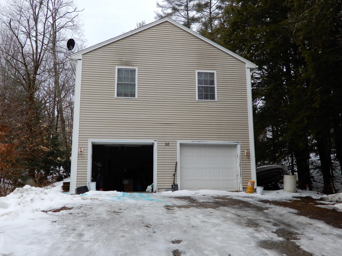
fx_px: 346
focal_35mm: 35
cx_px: 171
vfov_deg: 40.7
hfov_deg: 52.6
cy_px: 128
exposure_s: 1/160
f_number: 4
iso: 80
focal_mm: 6.2
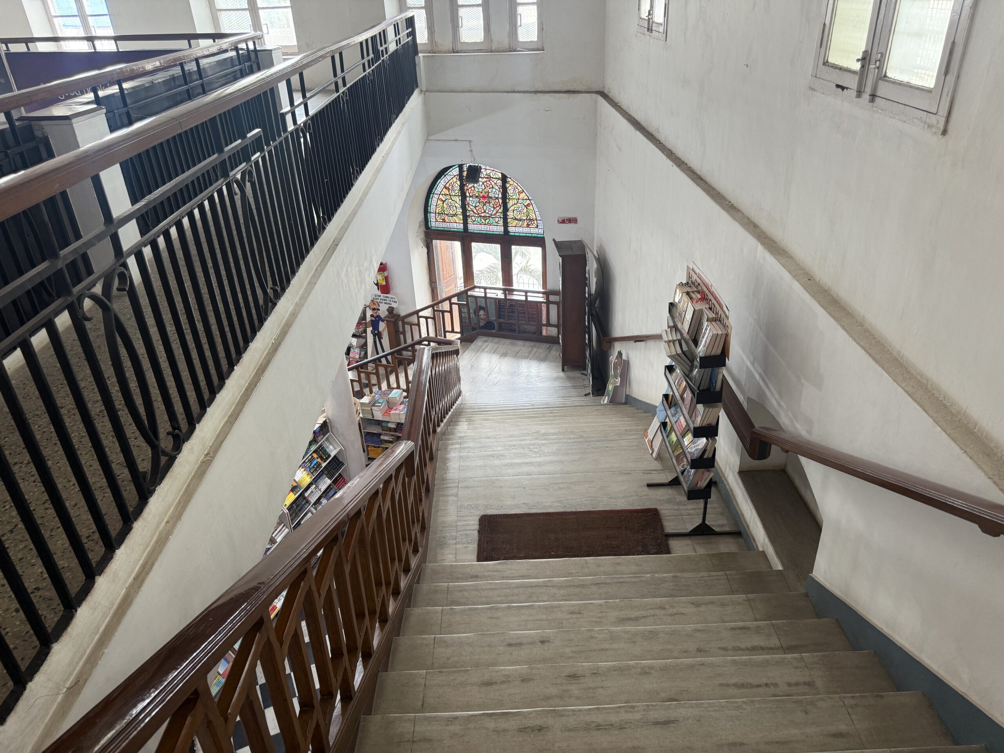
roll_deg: +3.1
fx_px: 696
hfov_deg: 71.6
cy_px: 376
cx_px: 502
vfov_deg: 56.8
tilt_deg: -29.2
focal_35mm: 24
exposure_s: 1/50
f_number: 1.78
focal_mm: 6.76
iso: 125
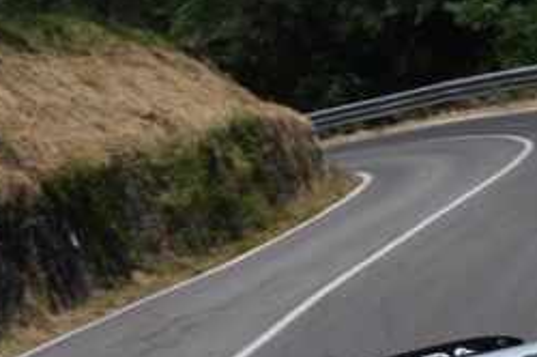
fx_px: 4007
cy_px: 376
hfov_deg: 7.7
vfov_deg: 5.1
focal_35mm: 269
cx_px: 449
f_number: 13
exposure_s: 1/640
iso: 500
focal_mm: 70
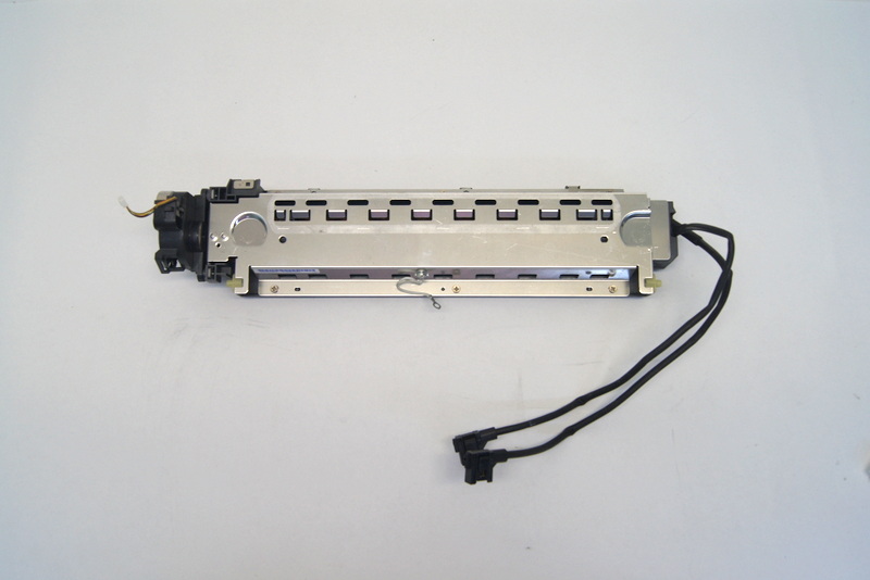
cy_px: 290
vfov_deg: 43.6
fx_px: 725
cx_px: 435
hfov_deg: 61.9
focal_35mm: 30
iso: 200
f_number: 5.6
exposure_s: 1/40
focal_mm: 20
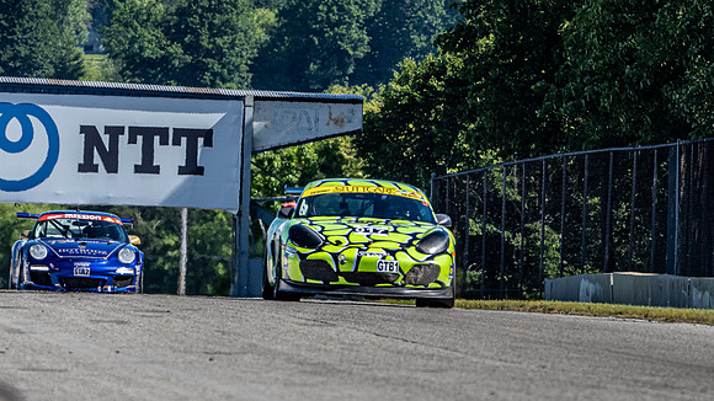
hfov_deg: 2.9
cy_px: 230
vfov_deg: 1.6
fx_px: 13937
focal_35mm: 736
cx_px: 398
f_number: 8
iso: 400
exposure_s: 1/640
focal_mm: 300
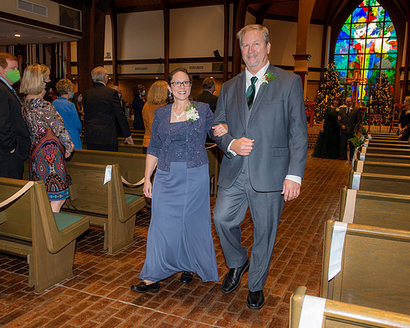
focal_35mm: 35
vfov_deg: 42.2
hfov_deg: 51.4
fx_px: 425
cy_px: 172
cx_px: 177
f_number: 5.6
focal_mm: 29
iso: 1600
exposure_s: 1/125
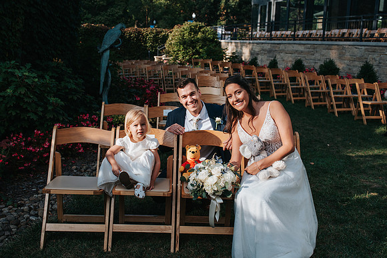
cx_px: 200
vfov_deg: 35.9
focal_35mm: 37
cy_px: 125
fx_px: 399
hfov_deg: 51.8
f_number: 4
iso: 320
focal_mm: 35
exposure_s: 1/1250
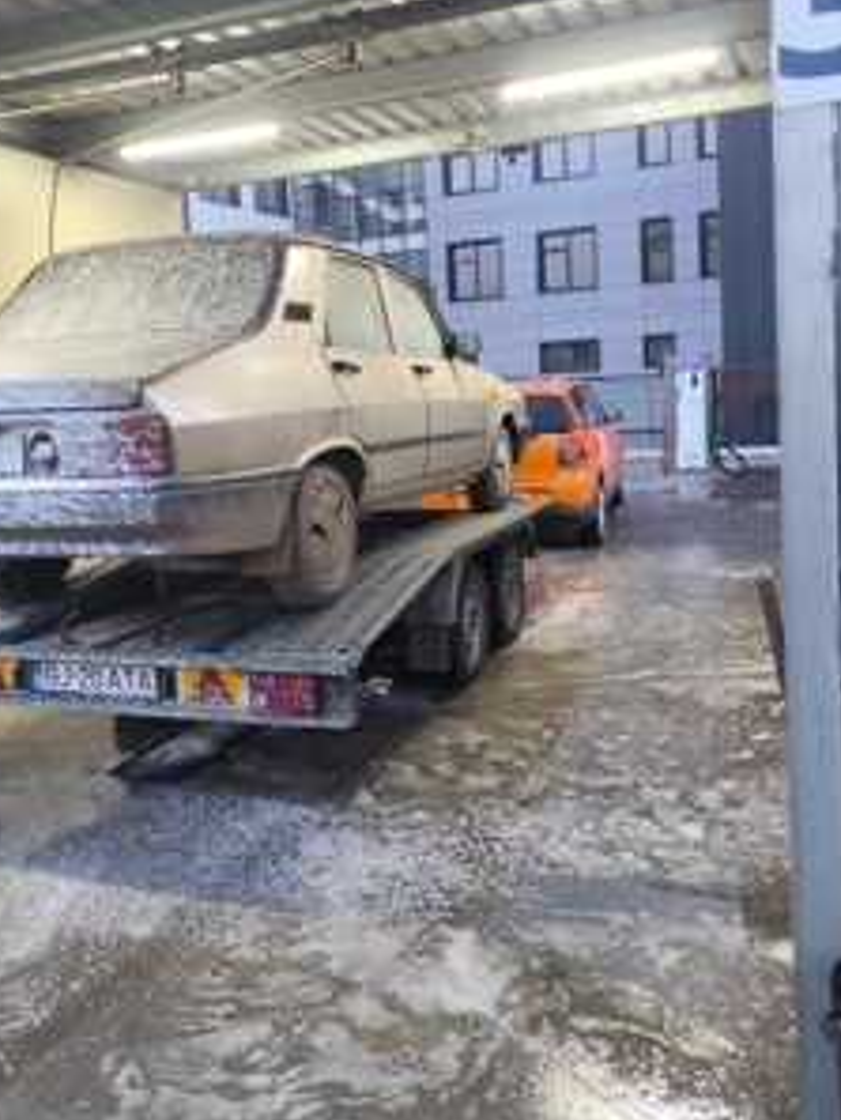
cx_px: 445
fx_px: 1003
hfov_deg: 45.5
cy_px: 464
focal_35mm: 31
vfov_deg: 58.0
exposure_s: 1/50
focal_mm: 6.19
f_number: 1.65
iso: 500
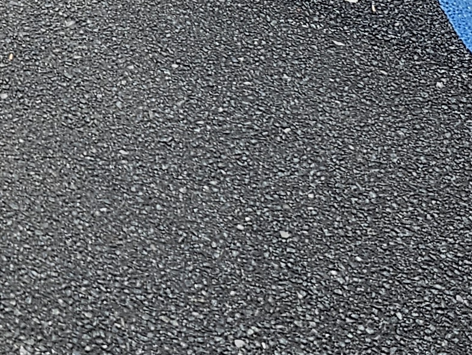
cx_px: -408
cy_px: -292
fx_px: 1596
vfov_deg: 11.7
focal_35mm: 117
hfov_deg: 14.5
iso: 16
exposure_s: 1/511
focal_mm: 6.3
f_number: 1.7
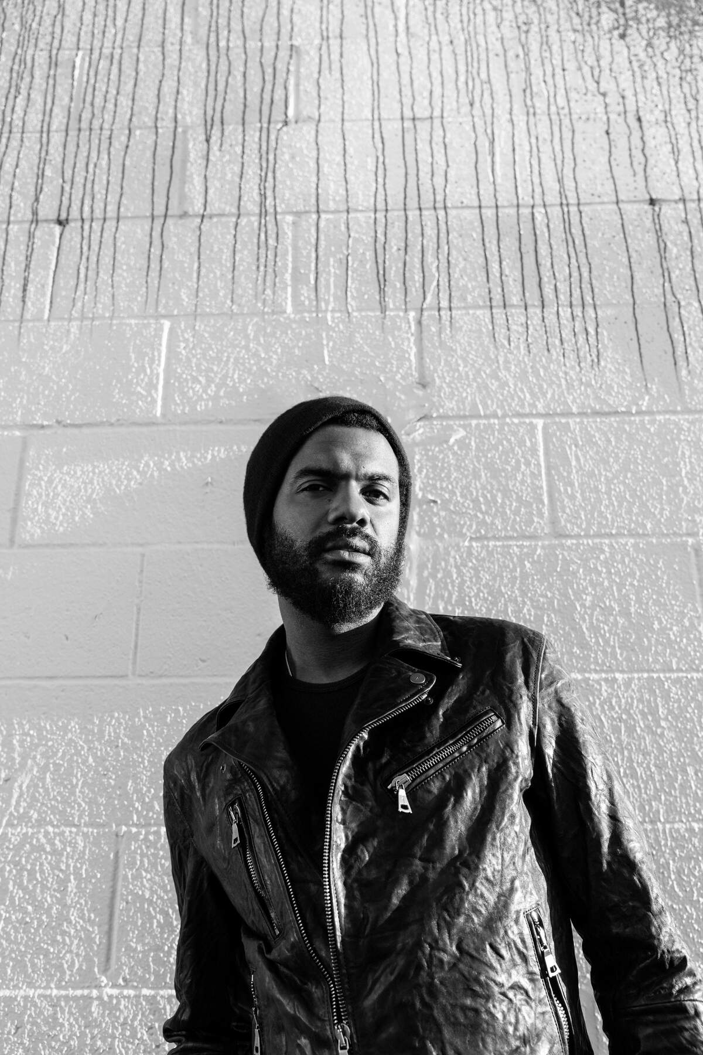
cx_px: 352
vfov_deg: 60.3
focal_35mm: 31
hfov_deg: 42.3
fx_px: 908
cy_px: 528
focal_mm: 31
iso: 160
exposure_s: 1/160
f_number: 4
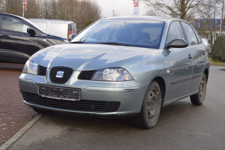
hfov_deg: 31.9
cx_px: 112
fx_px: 393
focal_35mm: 63
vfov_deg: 21.5
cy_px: 75
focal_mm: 42
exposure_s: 1/125
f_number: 5.6
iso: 200
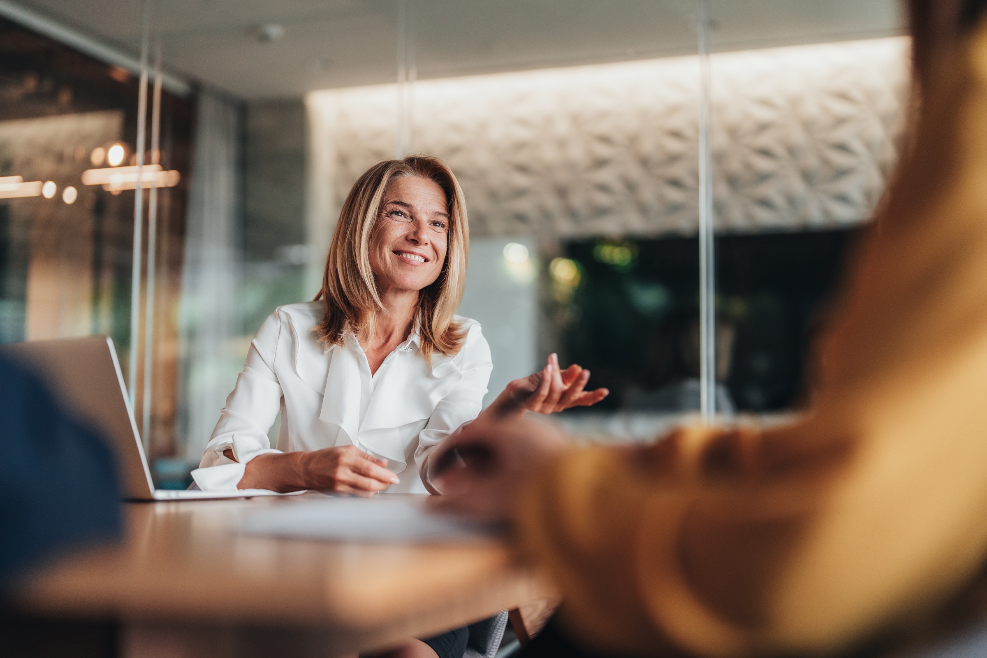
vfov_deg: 27.0
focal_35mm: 50
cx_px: 494
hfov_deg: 39.6
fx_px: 1371
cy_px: 329
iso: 500
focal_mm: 50
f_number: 1.2
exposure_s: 1/500
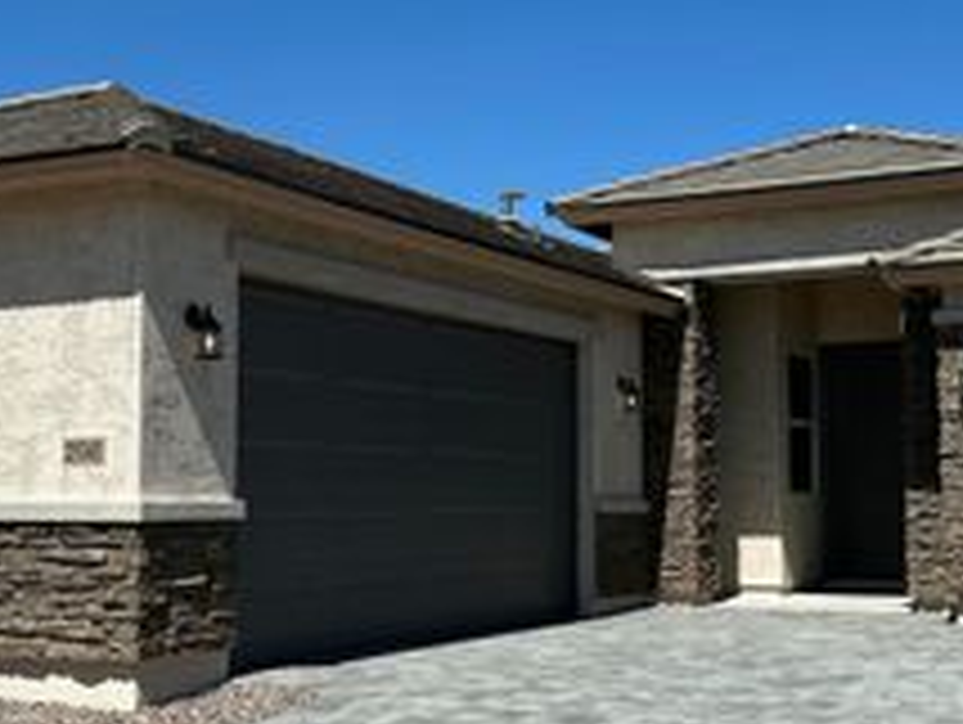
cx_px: 657
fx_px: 1560
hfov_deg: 33.9
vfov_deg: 26.1
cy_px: 384
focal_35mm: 56
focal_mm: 6.86
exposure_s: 1/6211
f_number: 1.78
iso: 80
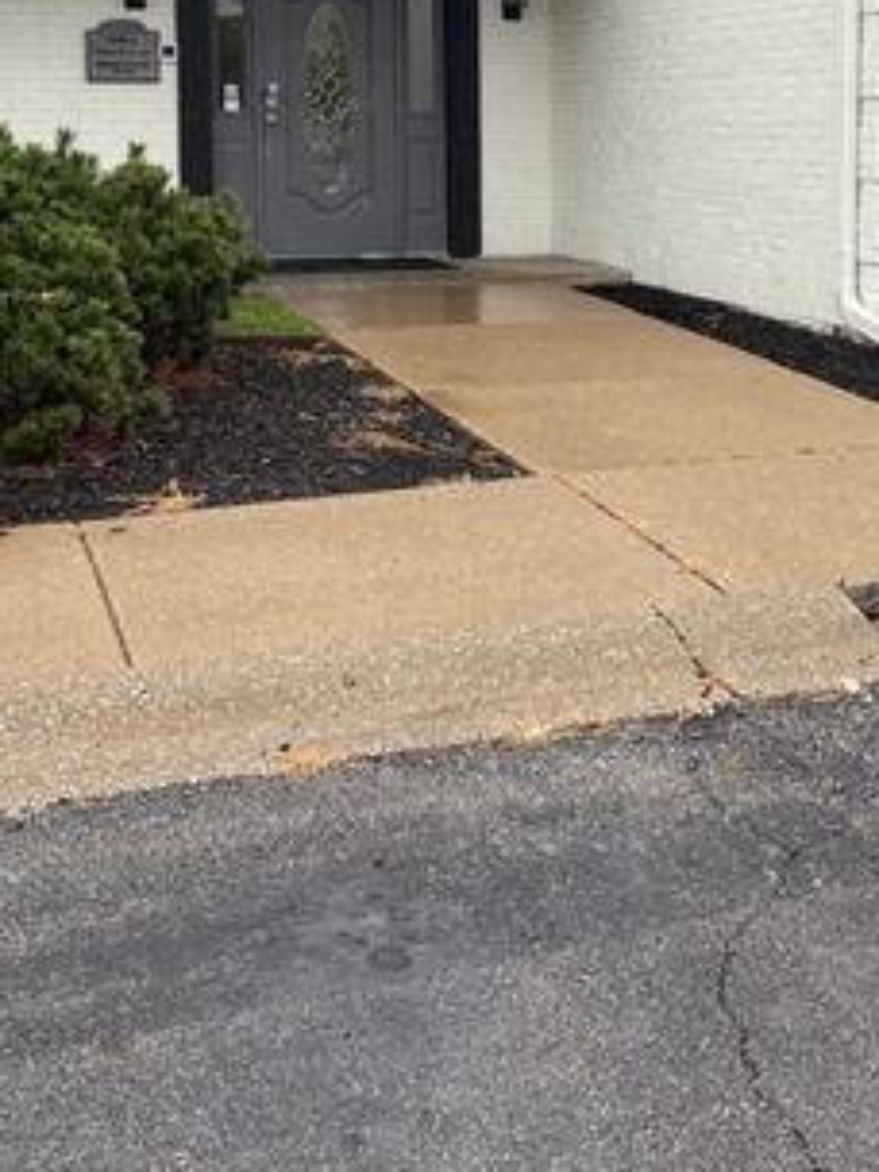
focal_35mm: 57
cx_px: 617
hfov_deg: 25.5
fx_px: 1930
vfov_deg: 32.7
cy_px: 214
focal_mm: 5.96
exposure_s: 1/462
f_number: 1.6
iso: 50
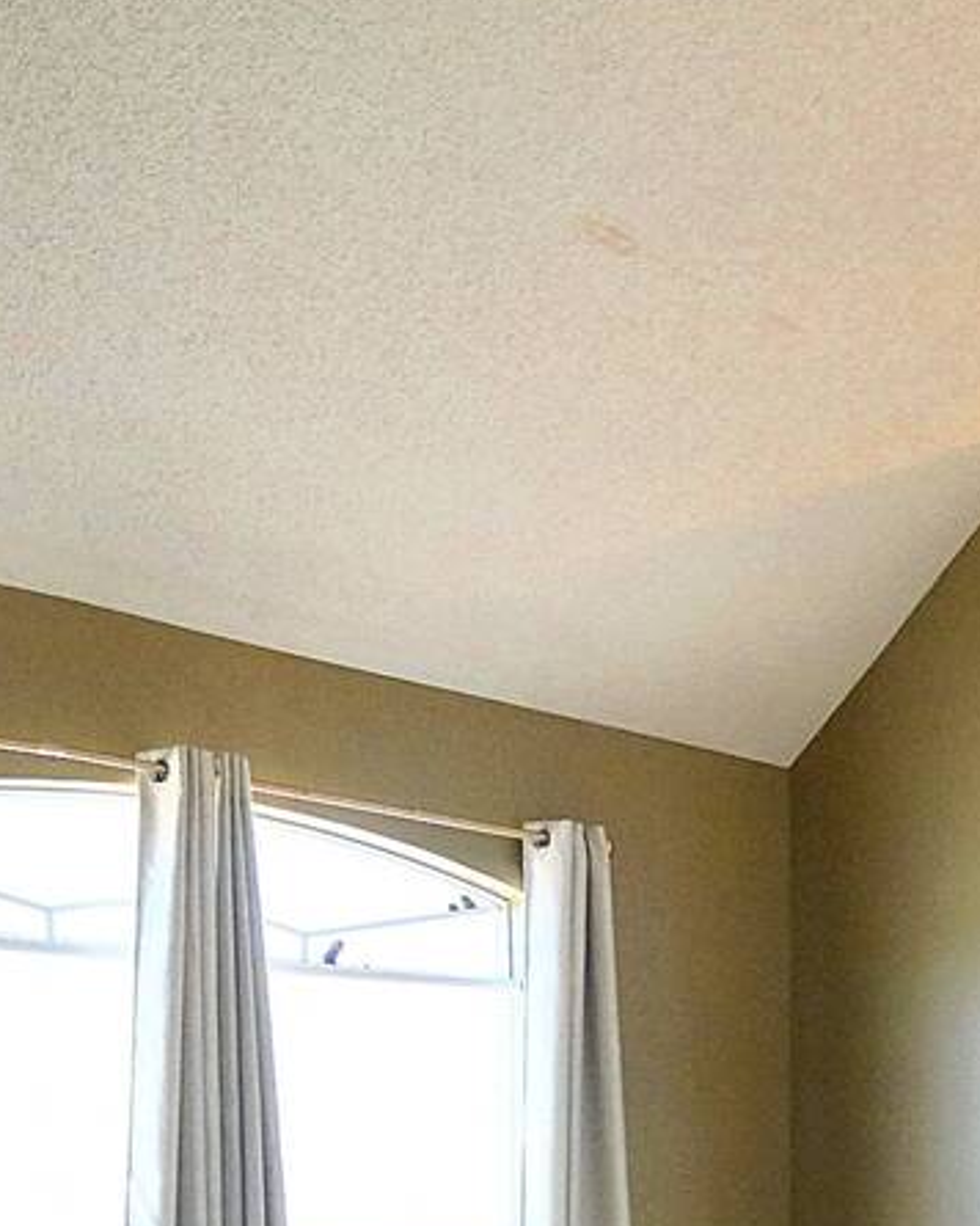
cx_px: 936
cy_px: 1248
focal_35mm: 41
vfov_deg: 39.1
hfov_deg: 33.9
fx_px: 1486
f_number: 4
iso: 2500
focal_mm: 12
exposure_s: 1/160
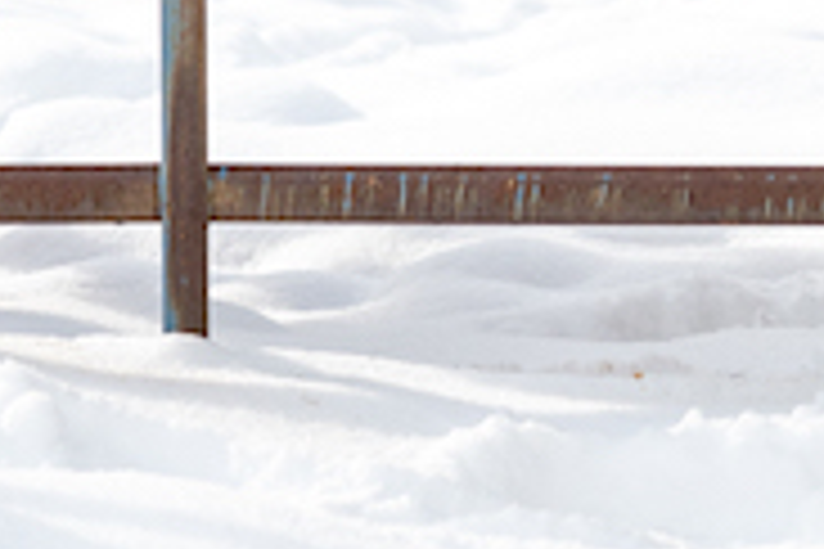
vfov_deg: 2.7
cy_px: -817
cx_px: 914
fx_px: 11535
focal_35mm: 504
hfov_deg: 4.1
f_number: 2.8
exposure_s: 1/6400
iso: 400
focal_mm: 85
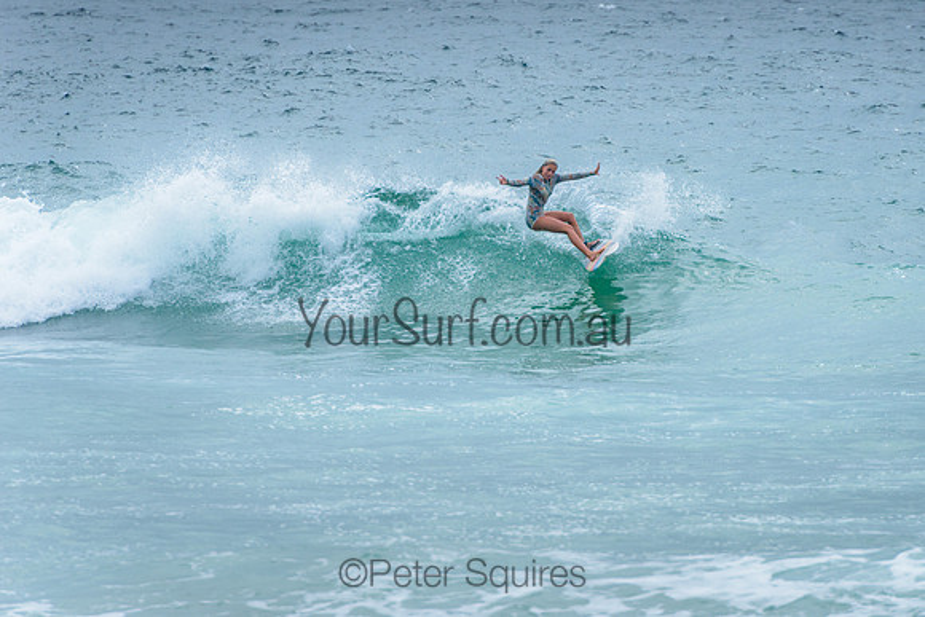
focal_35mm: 490
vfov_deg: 2.8
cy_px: 239
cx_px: 567
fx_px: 12597
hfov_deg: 4.2
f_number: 7.1
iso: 500
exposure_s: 1/1600
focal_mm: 400
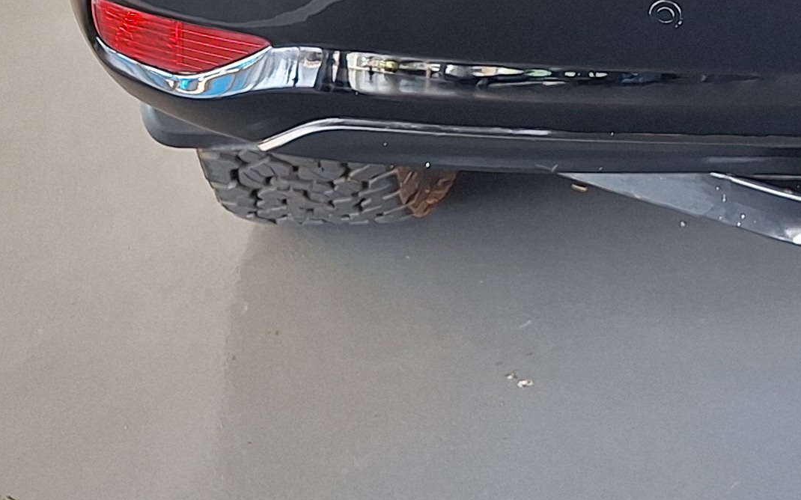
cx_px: 840
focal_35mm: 93
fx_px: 2030
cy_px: -460
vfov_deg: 12.5
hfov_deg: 21.4
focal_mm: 5.54
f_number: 1.8
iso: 50
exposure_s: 1/120
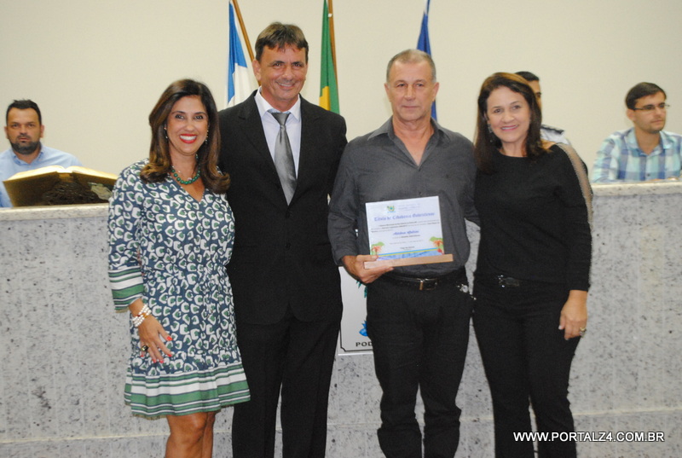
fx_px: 997
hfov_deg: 37.8
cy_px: 229
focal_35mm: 52
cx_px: 341
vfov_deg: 25.9
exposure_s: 1/40
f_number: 5
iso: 1600
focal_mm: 35
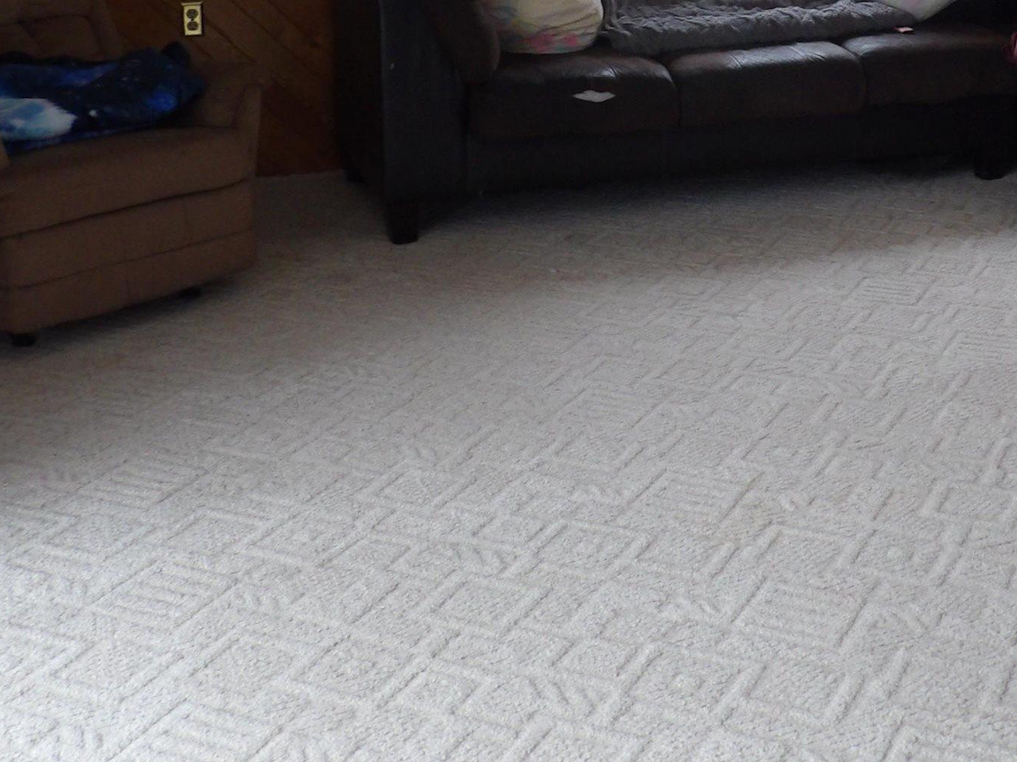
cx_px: 709
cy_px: -60
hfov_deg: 34.5
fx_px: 1615
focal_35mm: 55
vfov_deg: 24.8
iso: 200
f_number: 2.8
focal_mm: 4.3
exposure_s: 1/33
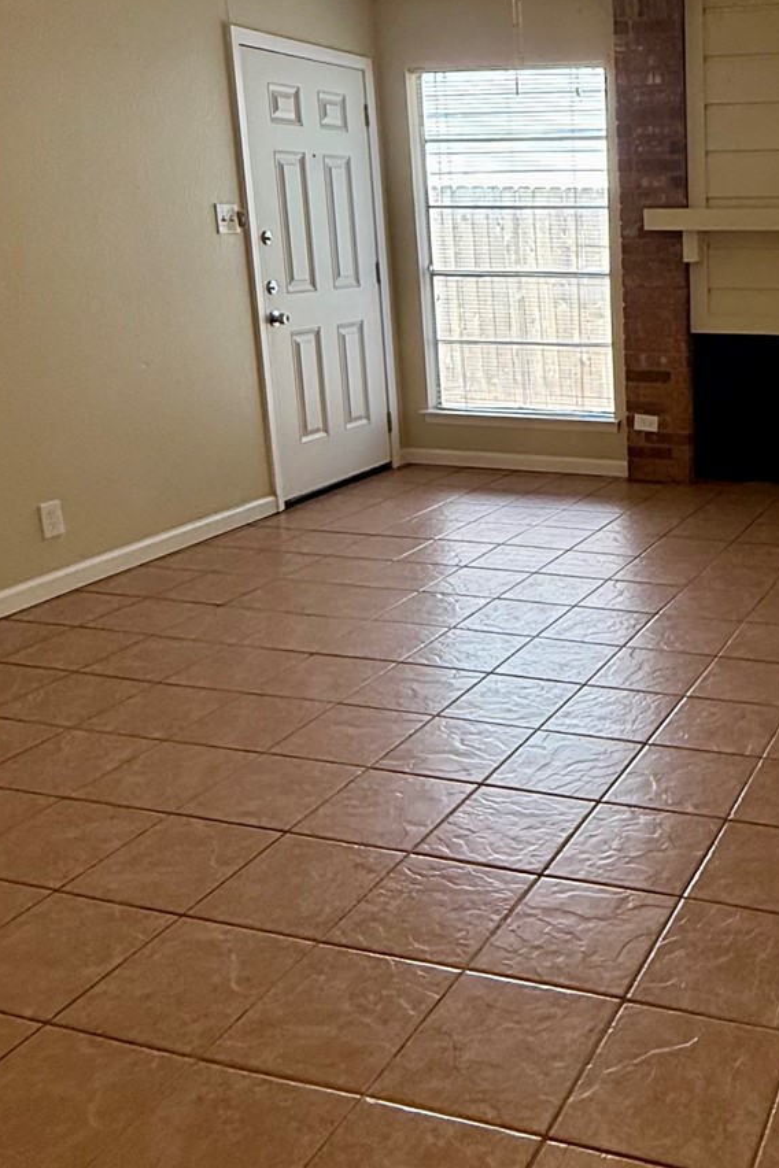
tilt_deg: -11.6
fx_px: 1136
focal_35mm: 35
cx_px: 754
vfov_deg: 54.0
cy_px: 466
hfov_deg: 34.8
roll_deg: -0.2
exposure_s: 1/120
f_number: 2.2
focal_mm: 2.22
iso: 100
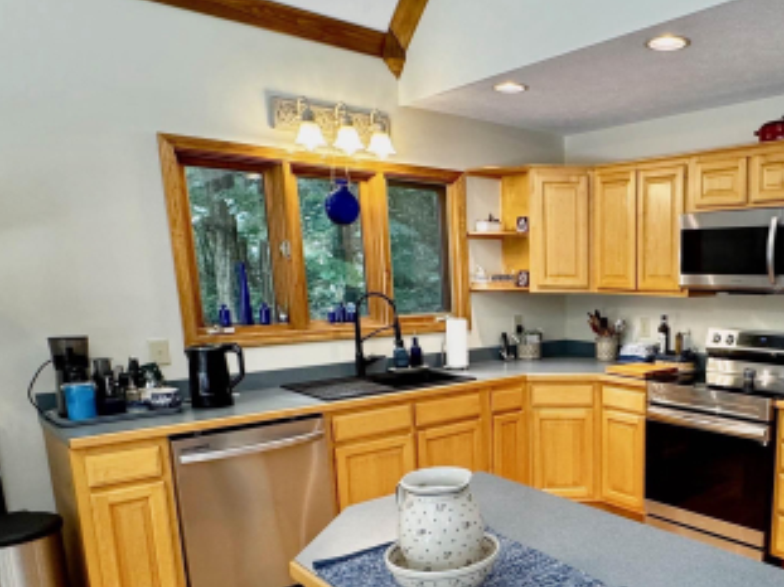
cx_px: 616
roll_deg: +0.0
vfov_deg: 45.8
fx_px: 679
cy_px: 406
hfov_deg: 56.1
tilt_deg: -10.8
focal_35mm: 30
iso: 250
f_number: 2.2
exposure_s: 1/120
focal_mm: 2.22
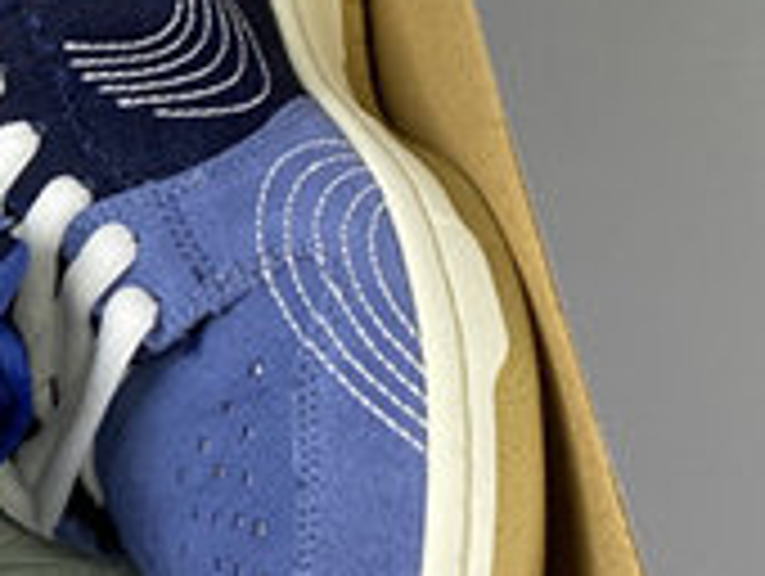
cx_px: -598
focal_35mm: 107
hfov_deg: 15.7
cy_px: 254
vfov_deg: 13.9
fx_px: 2368
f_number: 1.8
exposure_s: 1/50
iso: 80
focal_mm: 4.25
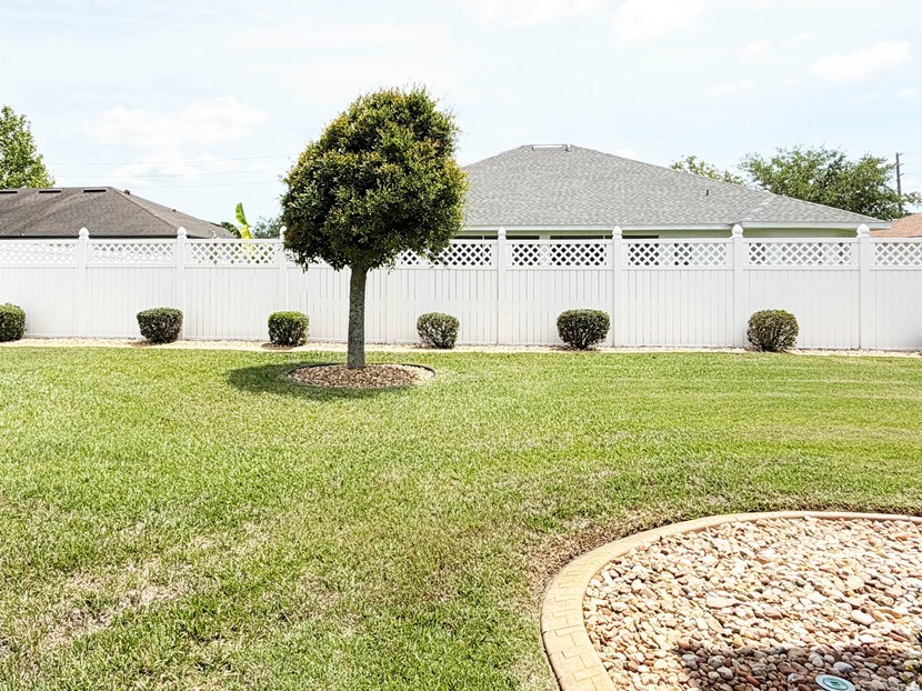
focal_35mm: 27
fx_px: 719
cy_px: 264
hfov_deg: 64.9
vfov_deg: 50.9
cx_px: 382
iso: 20
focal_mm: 2.22
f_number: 2.2
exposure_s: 1/1399
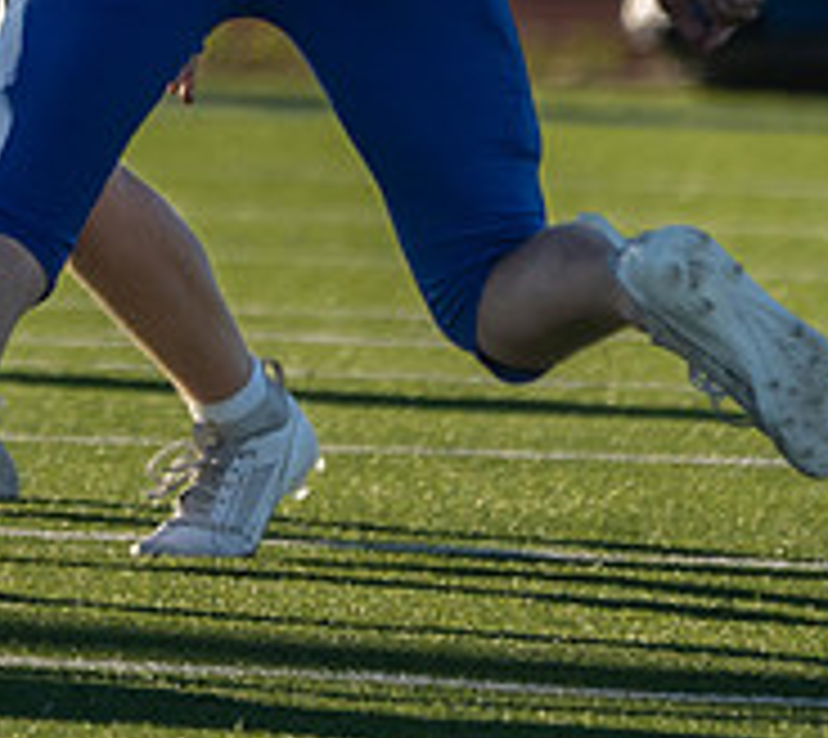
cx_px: -198
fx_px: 47858
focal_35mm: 1867
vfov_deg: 0.9
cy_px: -467
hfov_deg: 1.0
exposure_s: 1/1000
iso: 320
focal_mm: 400
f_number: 5.6
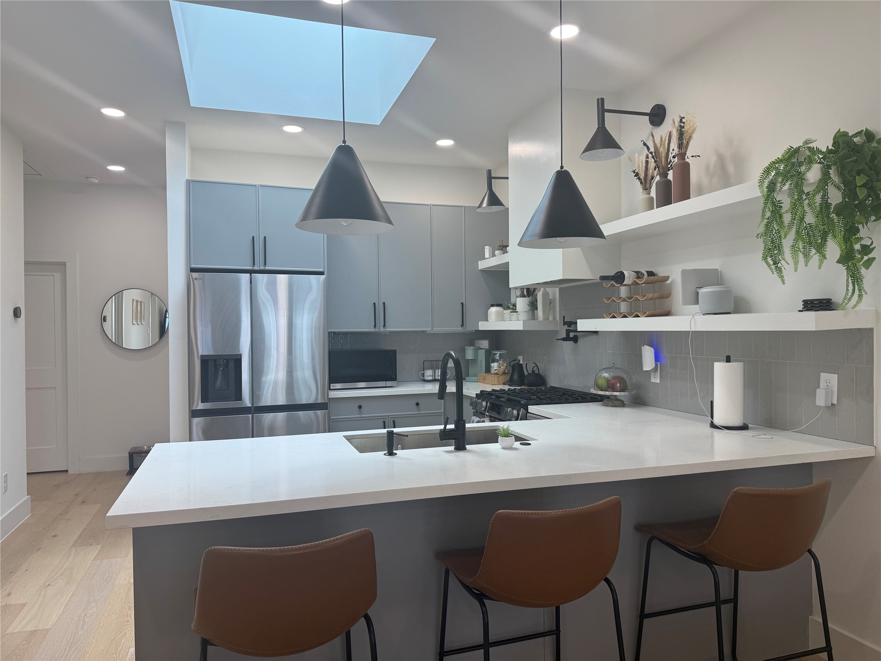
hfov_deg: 71.6
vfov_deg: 56.8
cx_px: 440
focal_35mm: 24
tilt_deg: -0.3
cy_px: 330
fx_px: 611
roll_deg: +0.4
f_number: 1.78
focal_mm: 6.76
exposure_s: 1/169
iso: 80
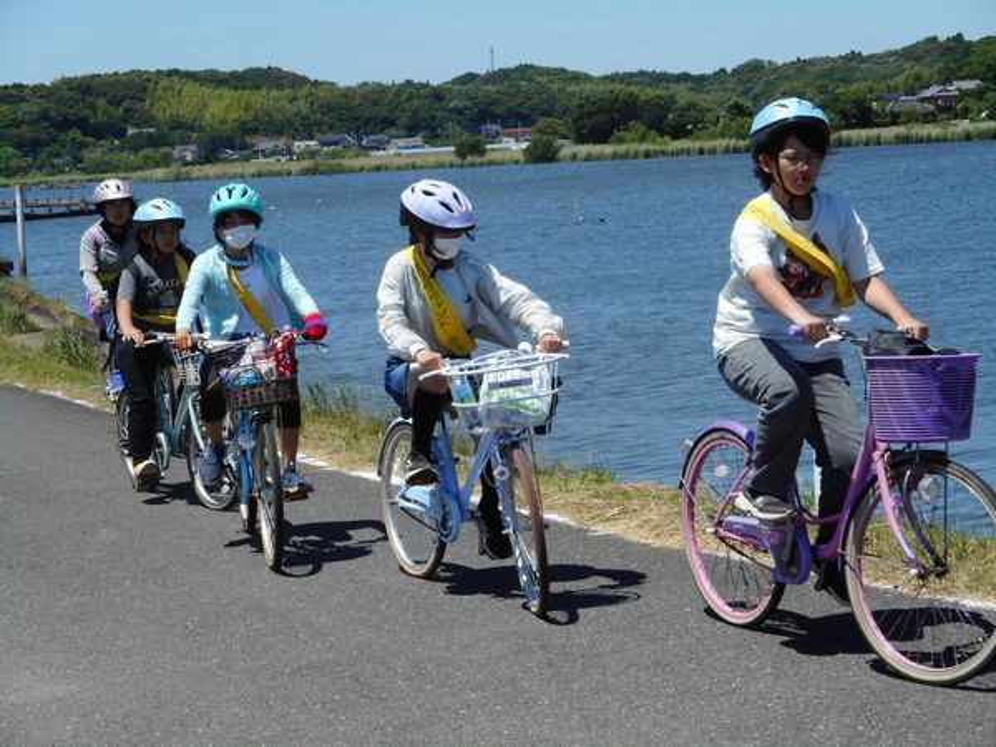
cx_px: 498
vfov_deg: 16.6
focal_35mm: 89
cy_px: 374
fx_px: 2561
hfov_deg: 22.0
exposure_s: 1/400
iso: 80
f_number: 5.6
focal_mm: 15.9
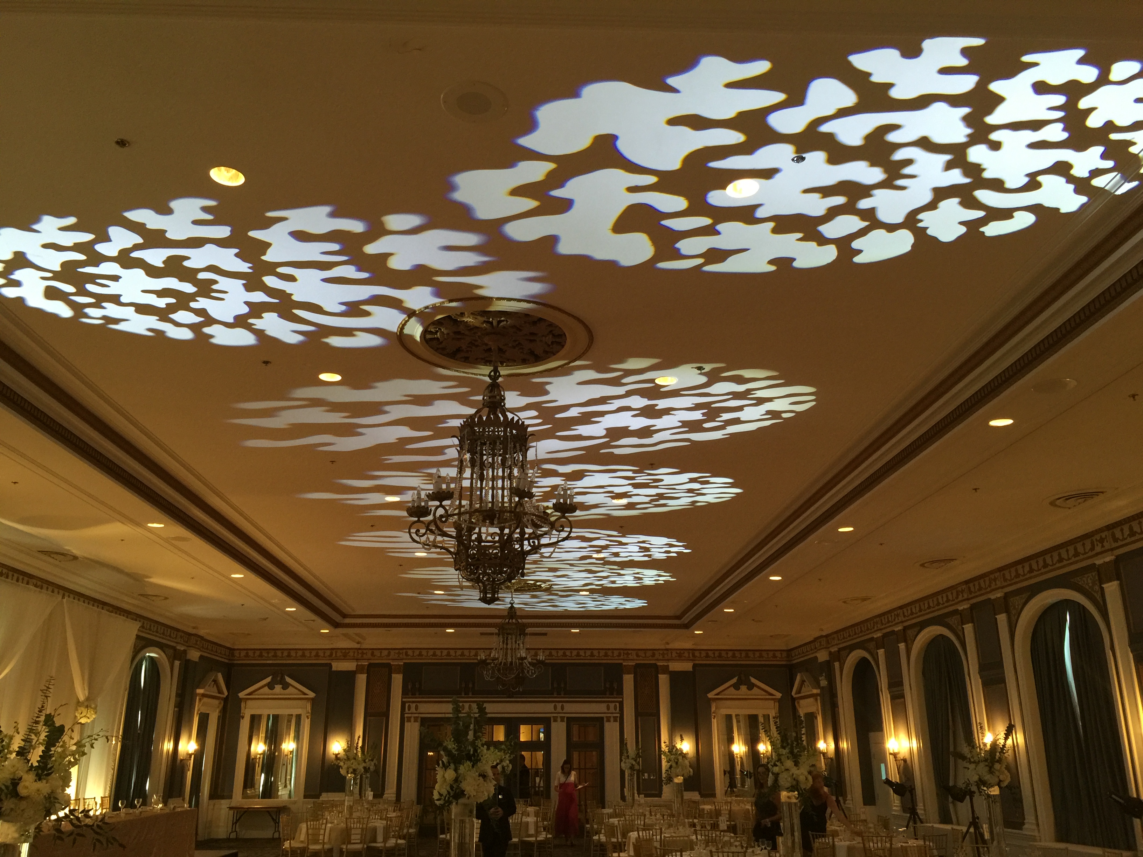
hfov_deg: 61.7
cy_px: 428
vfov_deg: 48.2
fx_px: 958
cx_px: 572
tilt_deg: +17.9
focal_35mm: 29
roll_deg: -0.4
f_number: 2.2
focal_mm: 4.15
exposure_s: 1/15
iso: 64
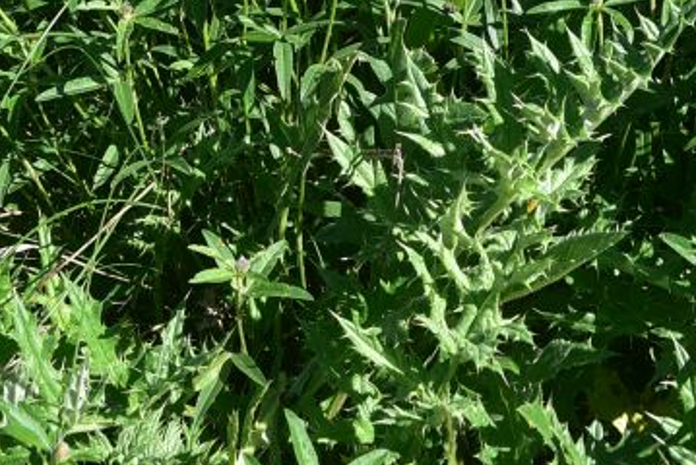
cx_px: 361
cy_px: -315
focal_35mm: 181
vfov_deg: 7.4
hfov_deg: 11.3
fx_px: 3502
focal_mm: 50
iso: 100
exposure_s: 1/125
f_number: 8
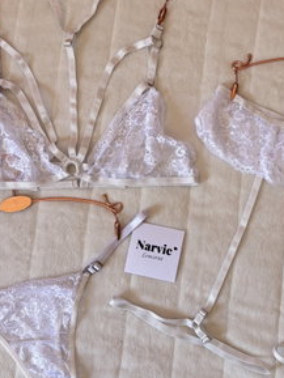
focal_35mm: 48
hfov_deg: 30.1
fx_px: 525
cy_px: 154
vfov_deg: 39.5
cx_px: 187
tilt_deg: -83.6
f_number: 1.6
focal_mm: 5.96
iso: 64
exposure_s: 1/131
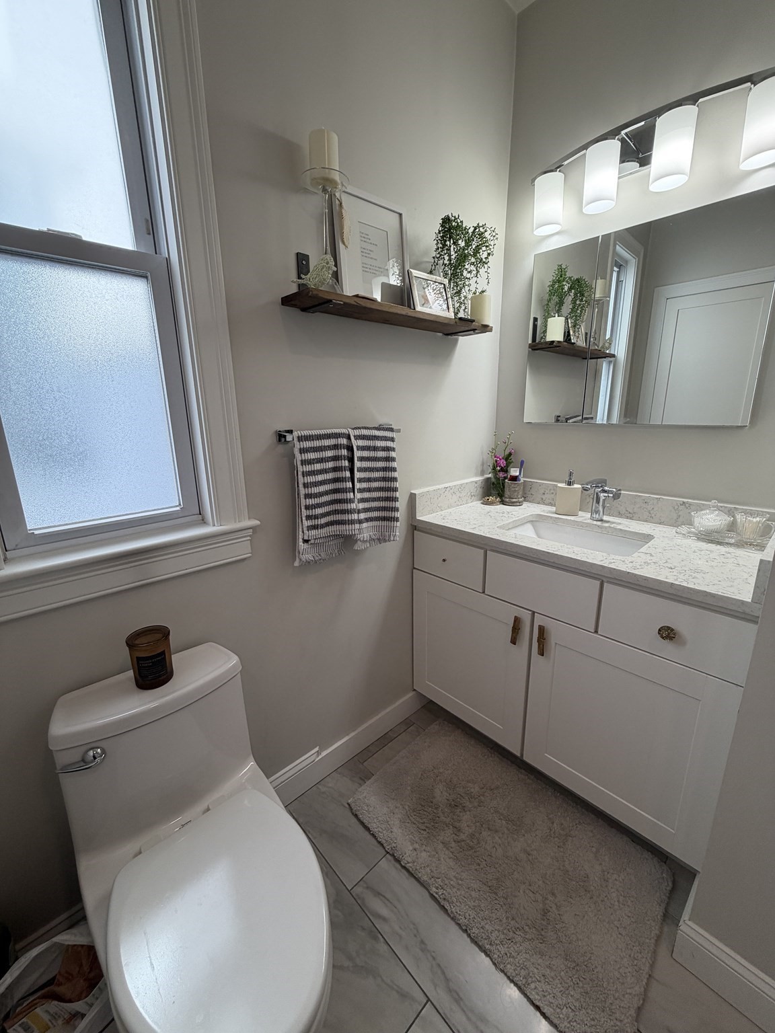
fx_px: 418
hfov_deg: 85.7
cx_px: 388
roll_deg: +0.9
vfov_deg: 102.1
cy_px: 516
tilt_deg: -14.2
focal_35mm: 14
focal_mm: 2.22
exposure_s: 1/120
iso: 80
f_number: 2.2
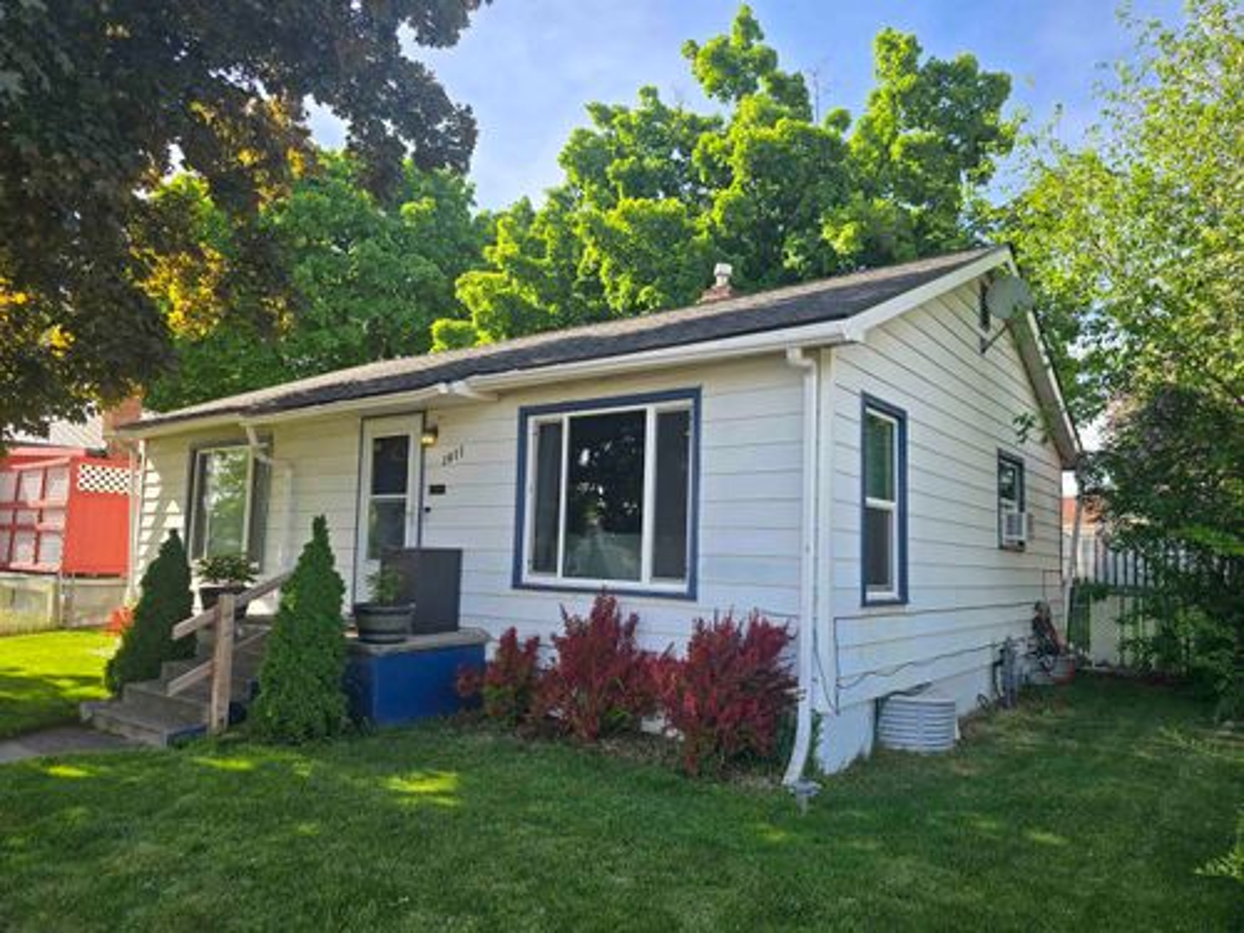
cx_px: 622
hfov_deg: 73.9
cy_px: 466
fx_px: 827
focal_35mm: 23
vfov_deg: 58.9
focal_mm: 6.3
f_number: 1.7
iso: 12
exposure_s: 1/300
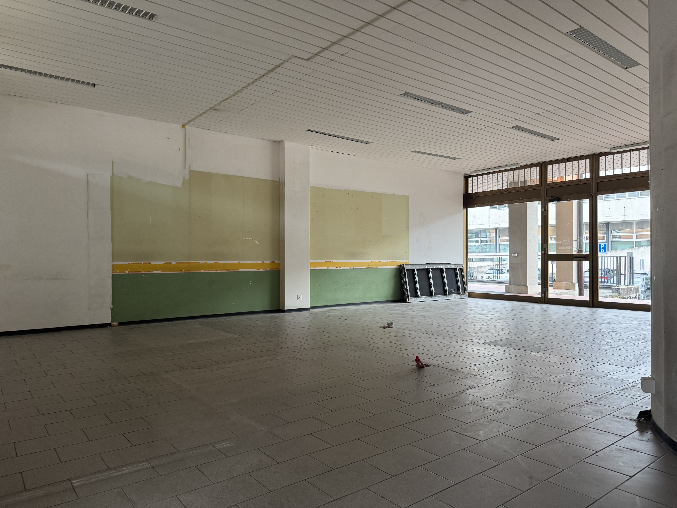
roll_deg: +0.2
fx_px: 469
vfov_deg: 56.8
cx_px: 338
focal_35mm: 24
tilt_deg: +0.7
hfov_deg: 71.6
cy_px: 254
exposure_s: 1/88
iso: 200
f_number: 1.78
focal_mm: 6.76
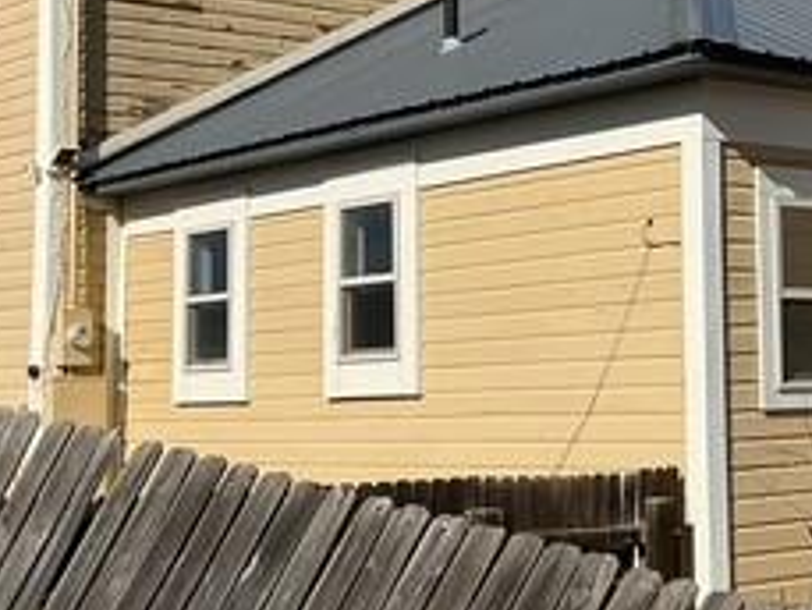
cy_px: 170
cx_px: 652
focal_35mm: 81
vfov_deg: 18.1
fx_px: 1901
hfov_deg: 23.7
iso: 25
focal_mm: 3
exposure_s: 1/4065
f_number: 1.8
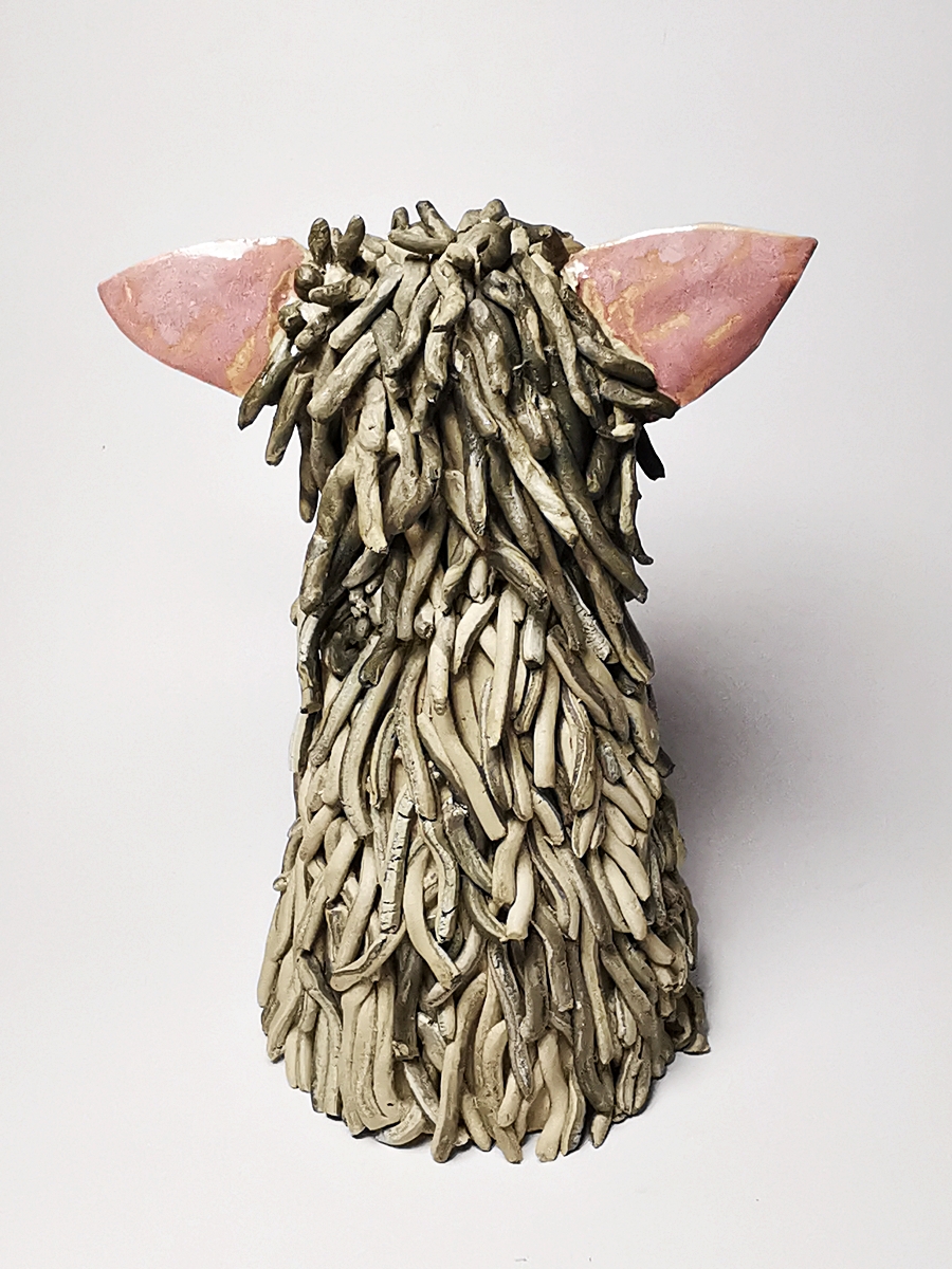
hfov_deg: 33.6
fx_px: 1577
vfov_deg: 43.9
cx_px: 476
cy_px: 634
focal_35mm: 43
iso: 200
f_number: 2.2
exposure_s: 1/33.3
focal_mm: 2.26
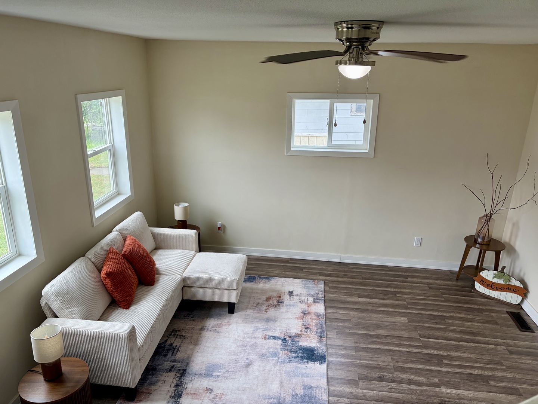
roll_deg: +0.5
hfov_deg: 67.3
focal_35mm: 26
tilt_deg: -17.9
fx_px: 404
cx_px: 269
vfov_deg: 53.1
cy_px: 202
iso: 80
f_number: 1.6
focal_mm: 5.96
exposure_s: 1/120
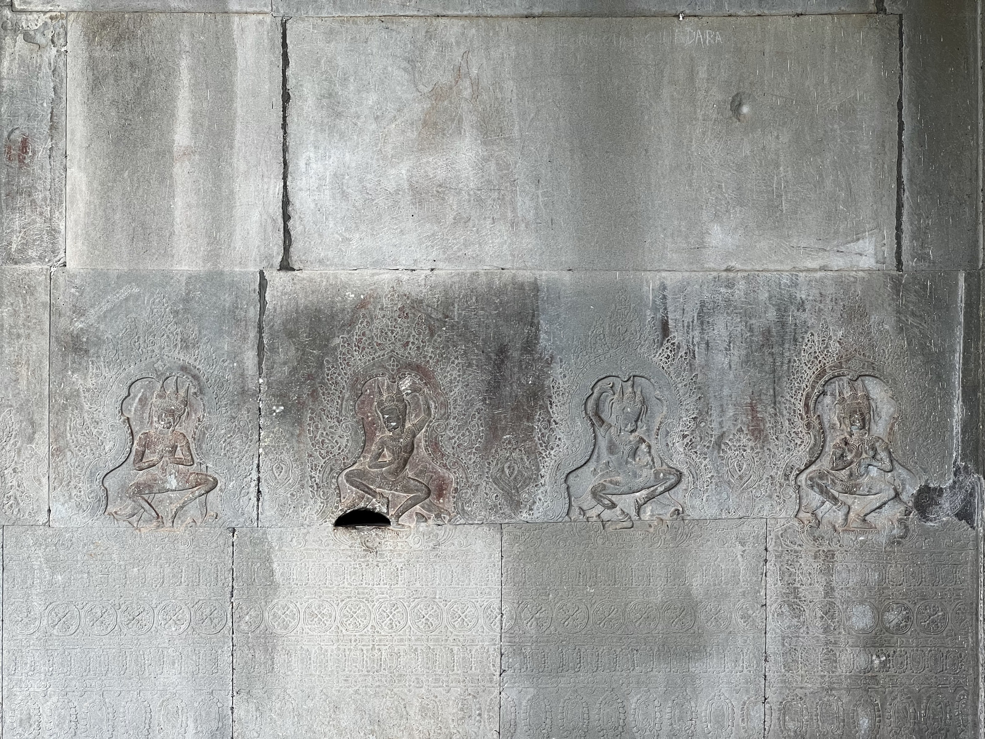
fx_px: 2191
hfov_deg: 25.3
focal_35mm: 77
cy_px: 370
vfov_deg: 19.1
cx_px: 492
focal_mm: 9
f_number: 2.8
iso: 64
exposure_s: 1/99
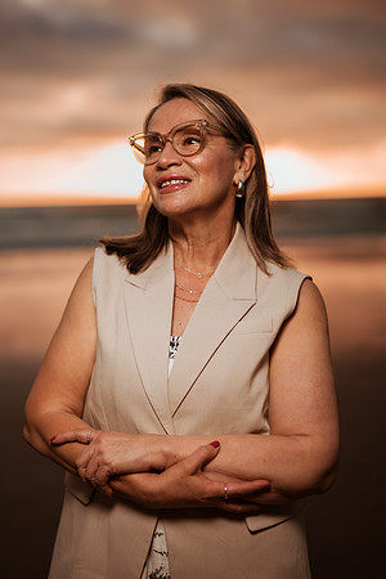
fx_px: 933
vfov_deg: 34.5
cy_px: 290
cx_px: 193
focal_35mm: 58
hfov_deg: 23.4
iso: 50
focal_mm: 58
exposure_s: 1/3200
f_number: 1.8
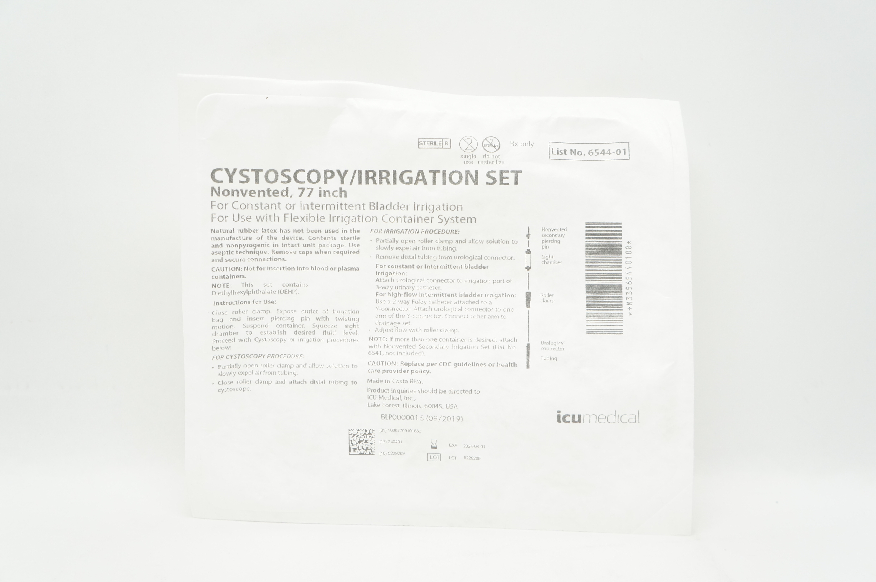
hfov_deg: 55.2
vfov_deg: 38.3
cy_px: 291
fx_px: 839
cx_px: 438
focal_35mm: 34
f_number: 5.6
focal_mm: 23
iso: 800
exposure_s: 1/125
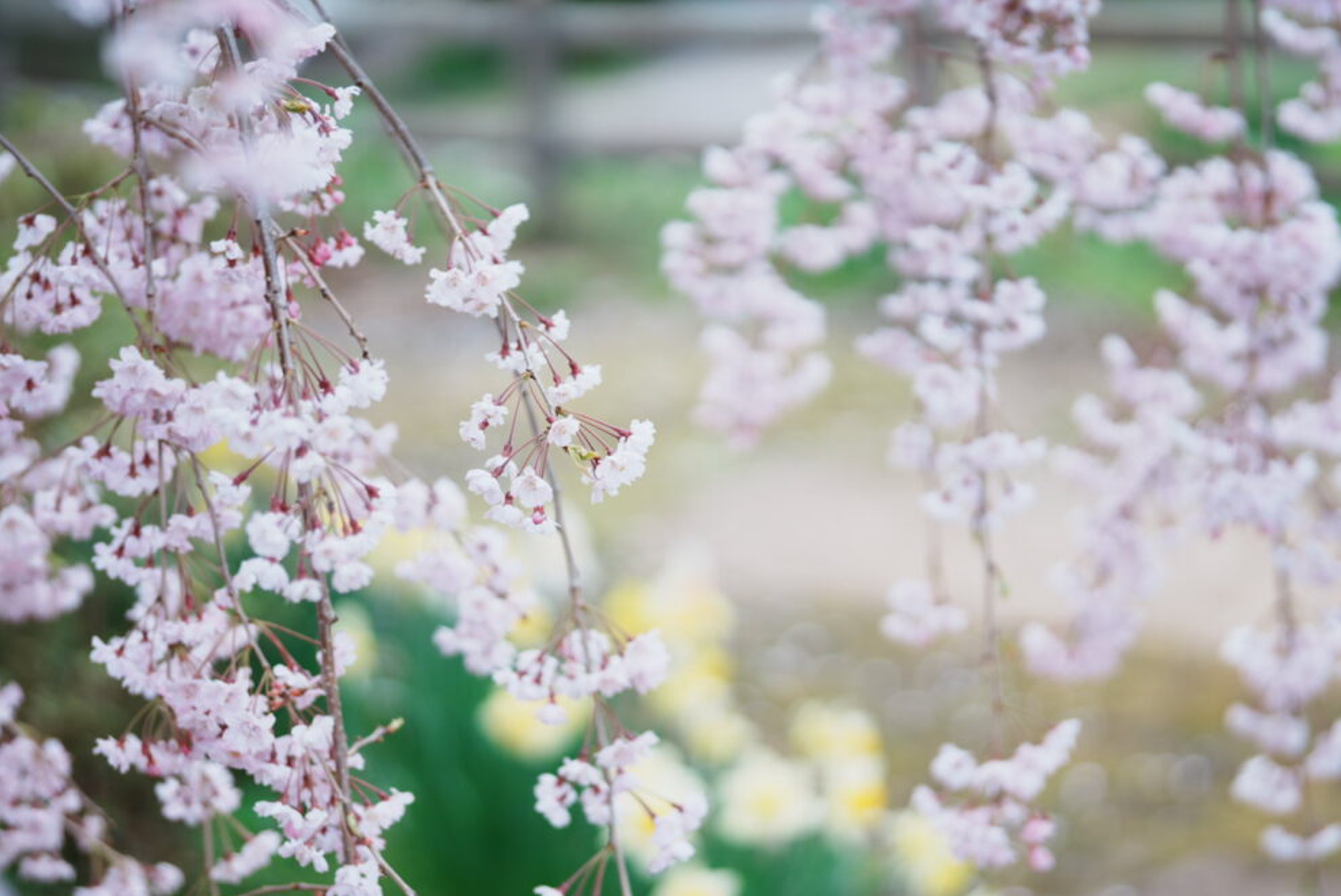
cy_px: 464
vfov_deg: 17.5
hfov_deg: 26.0
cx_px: 696
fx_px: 2907
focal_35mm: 78
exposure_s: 1/3200
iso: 100
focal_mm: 50
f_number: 1.4
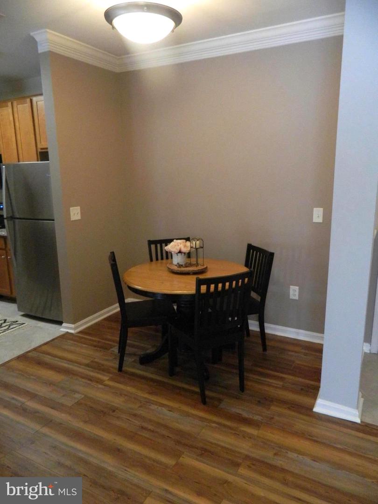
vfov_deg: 69.4
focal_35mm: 25
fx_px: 364
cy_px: 252
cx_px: 189
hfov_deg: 54.9
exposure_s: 1/30
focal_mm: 4.5
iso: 400
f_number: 3.1
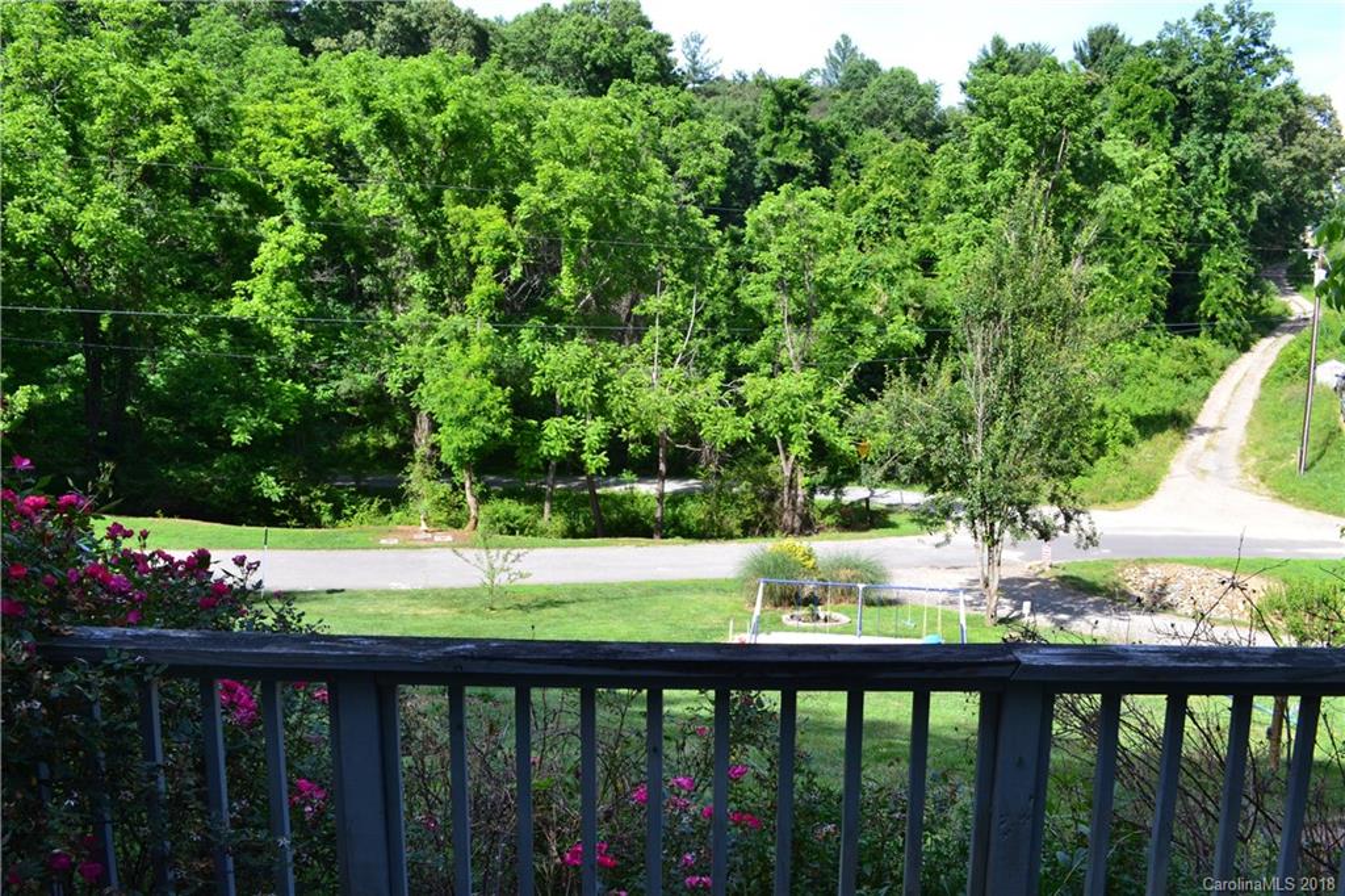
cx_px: 672
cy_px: 448
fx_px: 1008
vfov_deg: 47.9
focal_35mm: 27
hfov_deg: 67.4
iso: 400
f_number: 9
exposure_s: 1/160
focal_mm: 18
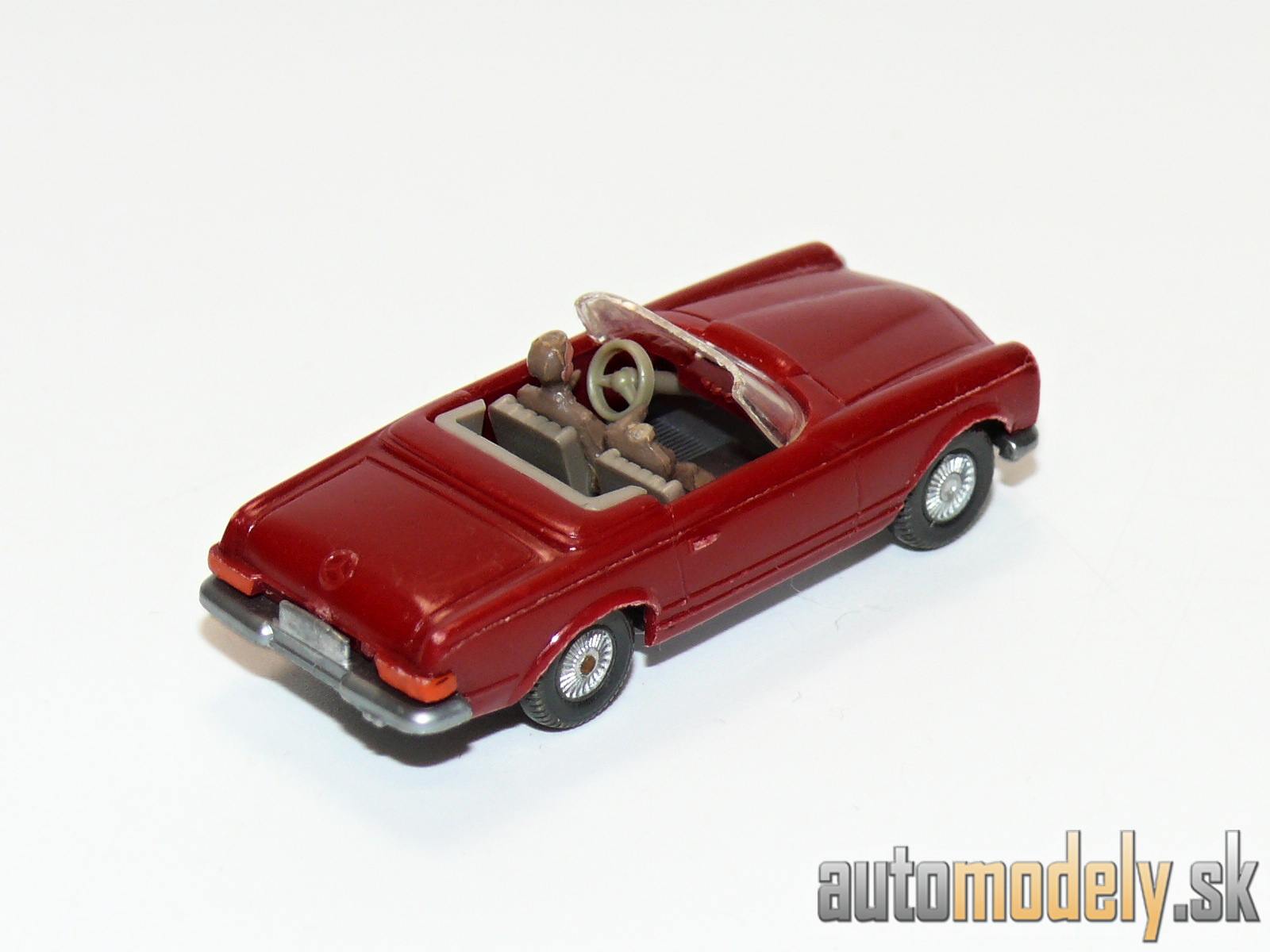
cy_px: 476
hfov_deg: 13.8
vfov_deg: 10.4
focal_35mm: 143
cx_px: 635
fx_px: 5246
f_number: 4
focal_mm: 16.9
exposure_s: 1/30
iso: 100
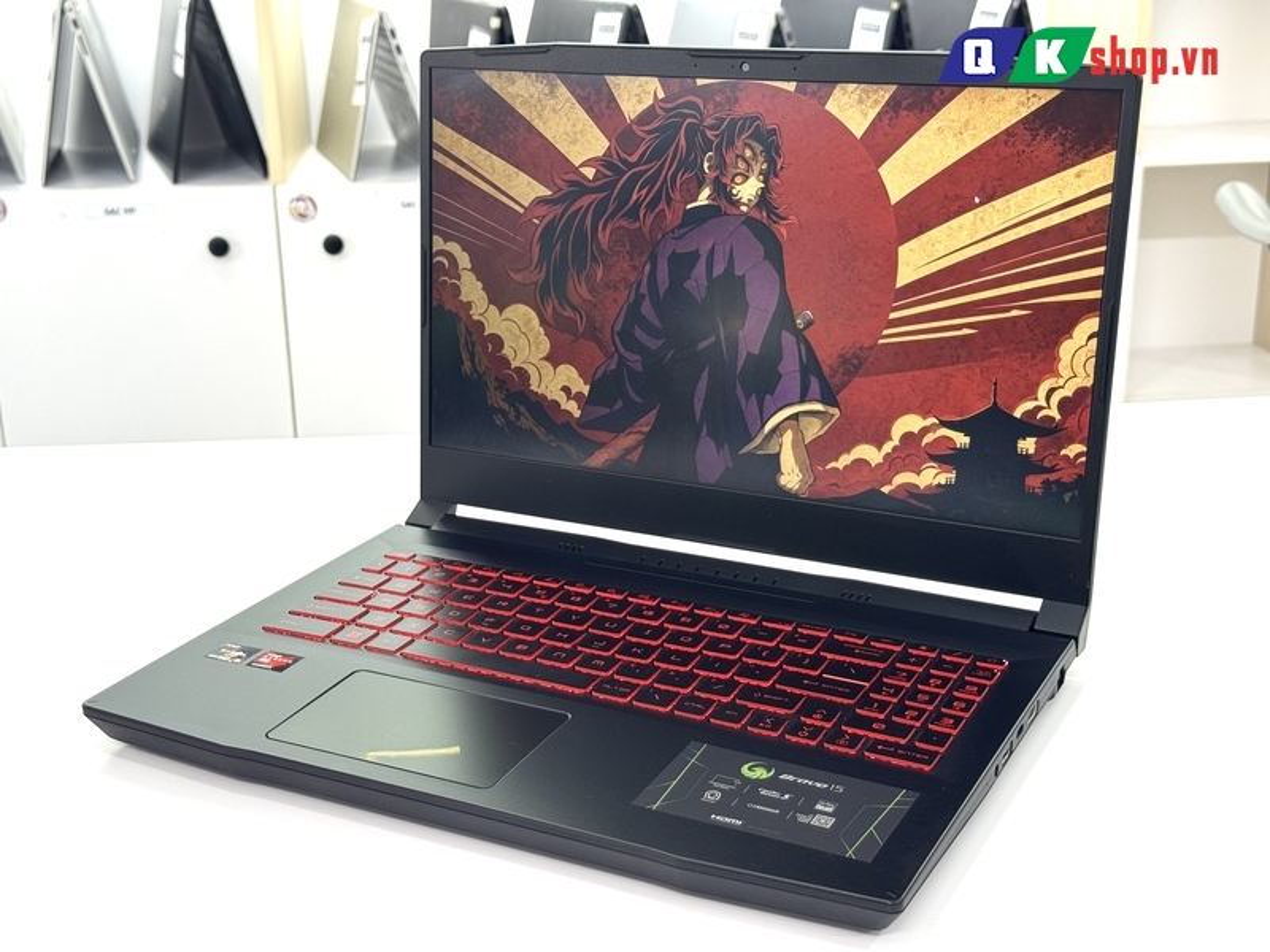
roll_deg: +2.2
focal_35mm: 48
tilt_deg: -19.4
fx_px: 1761
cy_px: 476
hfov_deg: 39.7
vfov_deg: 30.3
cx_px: 635
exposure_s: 1/100
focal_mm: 6.76
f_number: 1.78
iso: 80
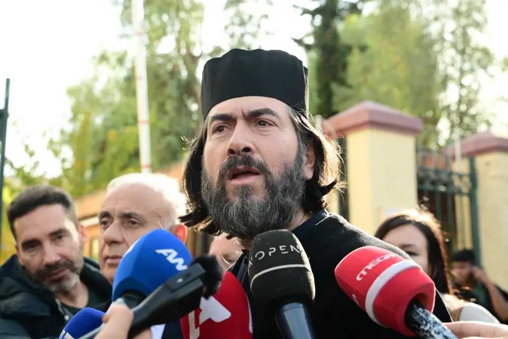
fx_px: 663
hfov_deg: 41.9
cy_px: 170
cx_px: 254
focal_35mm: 47
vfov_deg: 28.7
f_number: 5
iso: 400
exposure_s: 1/400
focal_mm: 47
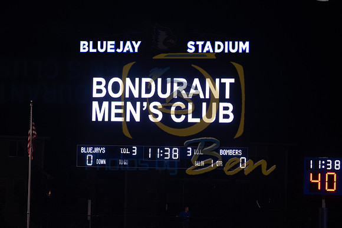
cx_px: 116
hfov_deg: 9.1
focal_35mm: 225
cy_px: 84
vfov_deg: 6.1
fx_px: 2137
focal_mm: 155
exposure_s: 1/400
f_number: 2.8
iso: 1600
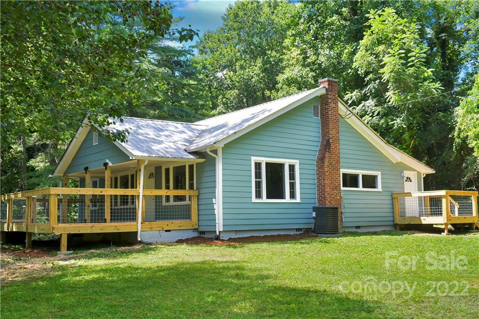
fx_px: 492
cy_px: 160
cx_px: 240
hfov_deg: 51.9
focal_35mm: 37
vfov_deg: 35.9
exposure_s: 1/250
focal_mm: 25
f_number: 8
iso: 200
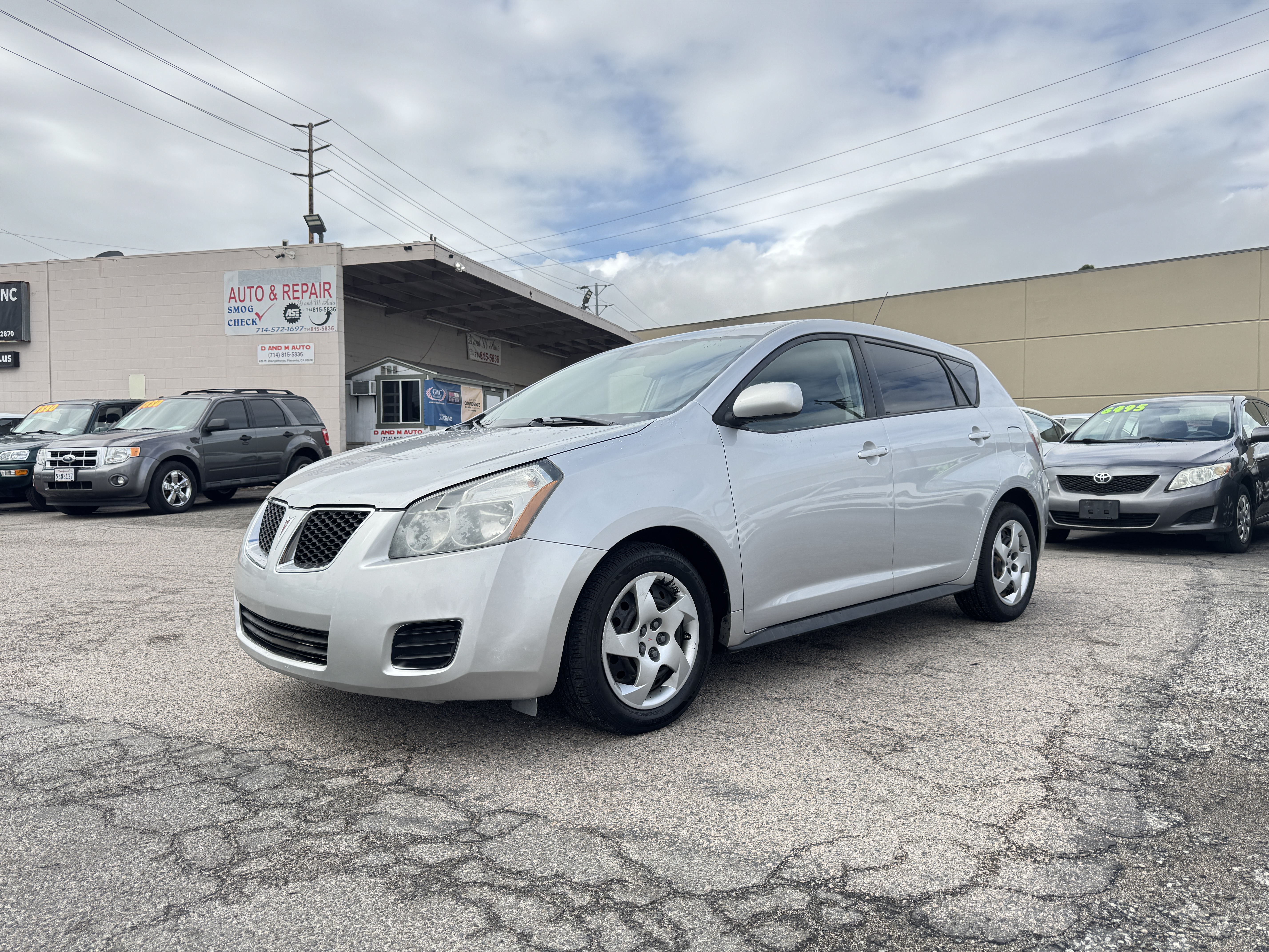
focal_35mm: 24
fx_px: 880
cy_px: 476
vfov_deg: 56.8
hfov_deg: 71.6
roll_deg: -0.5
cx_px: 634
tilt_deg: -2.1
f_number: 1.78
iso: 80
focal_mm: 6.76
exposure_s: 1/1637
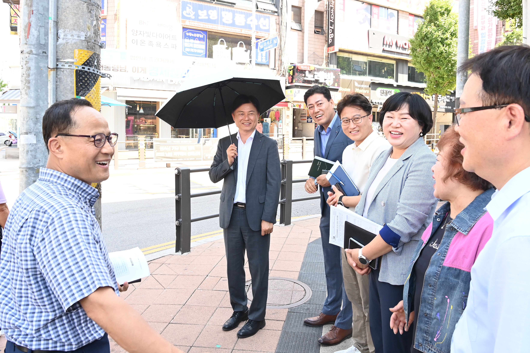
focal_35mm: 24
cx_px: 265
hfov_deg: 73.7
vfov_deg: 53.1
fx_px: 353
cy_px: 176
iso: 2000
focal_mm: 24
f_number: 10
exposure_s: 1/250
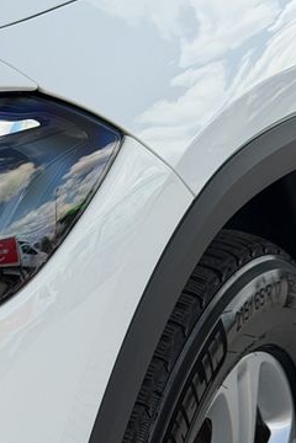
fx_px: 1751
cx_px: -211
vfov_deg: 14.2
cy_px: 450
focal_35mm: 142
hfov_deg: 9.3
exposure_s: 1/1185
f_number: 1.78
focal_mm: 6.76
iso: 64
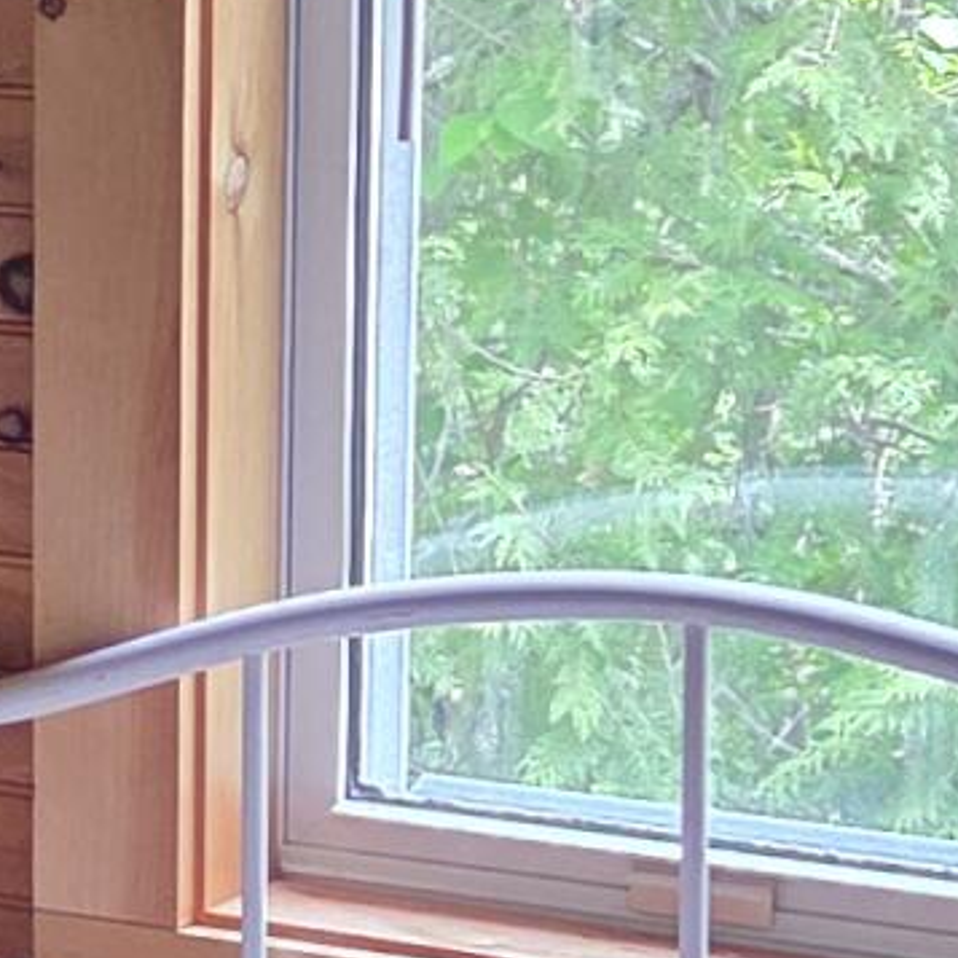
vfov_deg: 10.2
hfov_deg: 9.8
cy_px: 445
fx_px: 5354
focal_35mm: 171
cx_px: -674
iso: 250
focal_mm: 5.4
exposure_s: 1/120
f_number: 1.8
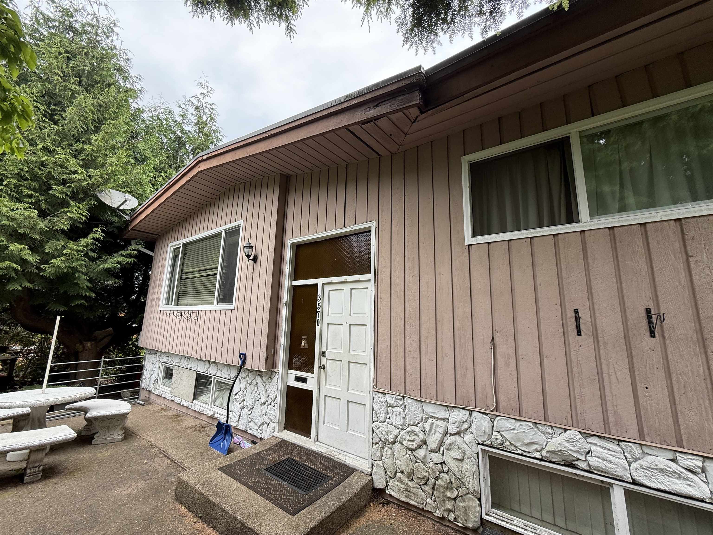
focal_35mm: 14
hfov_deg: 102.1
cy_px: 268
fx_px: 288
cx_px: 356
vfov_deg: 85.7
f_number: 2.2
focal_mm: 2.22
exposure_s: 1/210
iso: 50
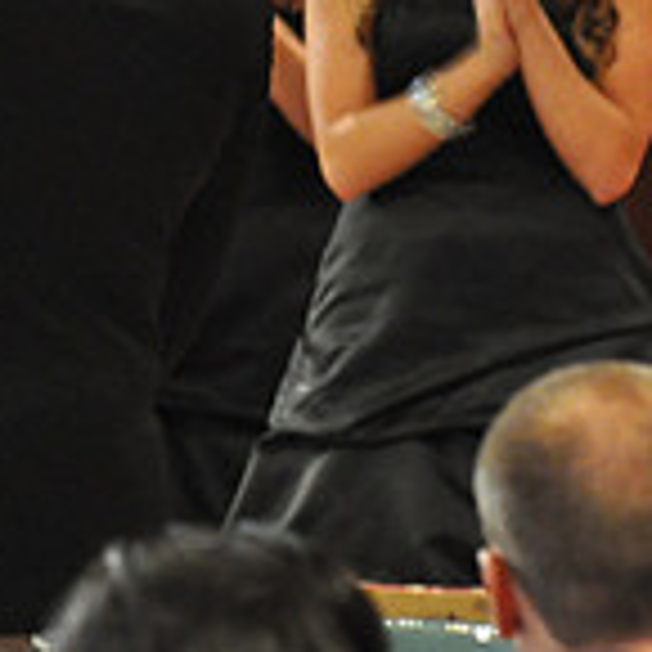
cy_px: -187
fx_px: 11416
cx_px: -166
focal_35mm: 536
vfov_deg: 3.3
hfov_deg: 3.3
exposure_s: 1/30
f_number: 2.8
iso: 2500
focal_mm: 105
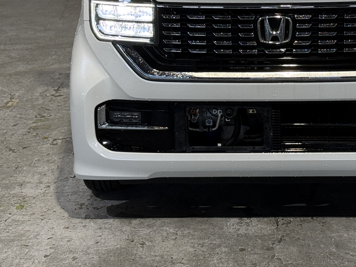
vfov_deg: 14.6
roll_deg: +0.2
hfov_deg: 19.5
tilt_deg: -10.2
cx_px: 273
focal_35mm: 100
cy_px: 4
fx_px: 1029
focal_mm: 6.76
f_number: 1.78
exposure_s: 1/60
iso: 64
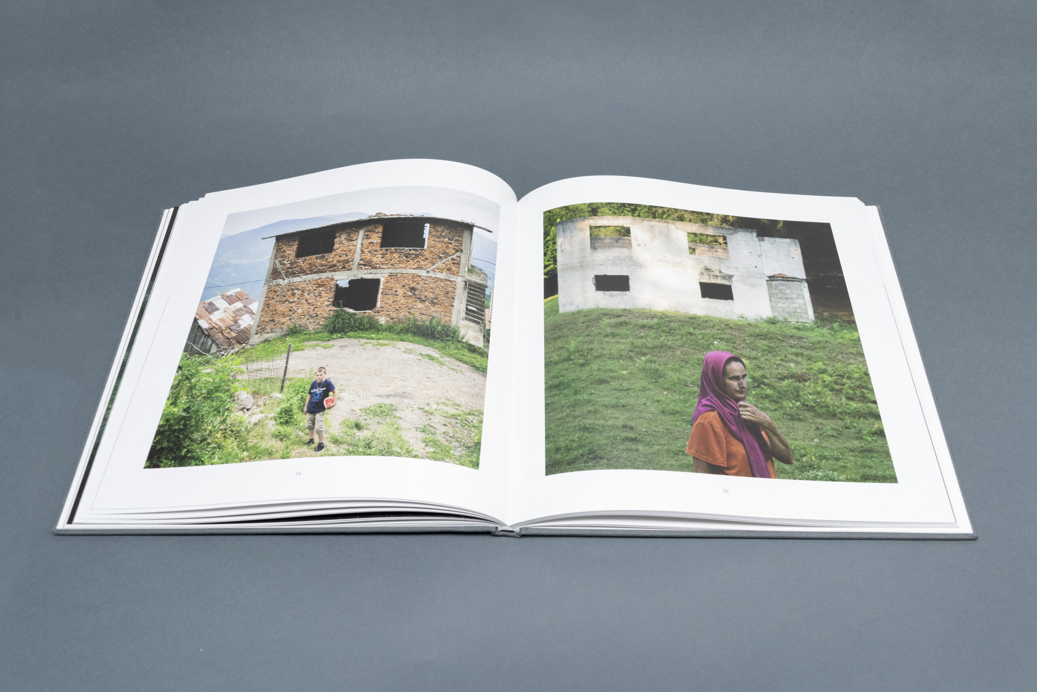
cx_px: 518
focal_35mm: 33
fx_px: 951
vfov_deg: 40.0
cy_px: 346
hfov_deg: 57.2
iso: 800
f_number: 5.6
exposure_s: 1/200
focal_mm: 22
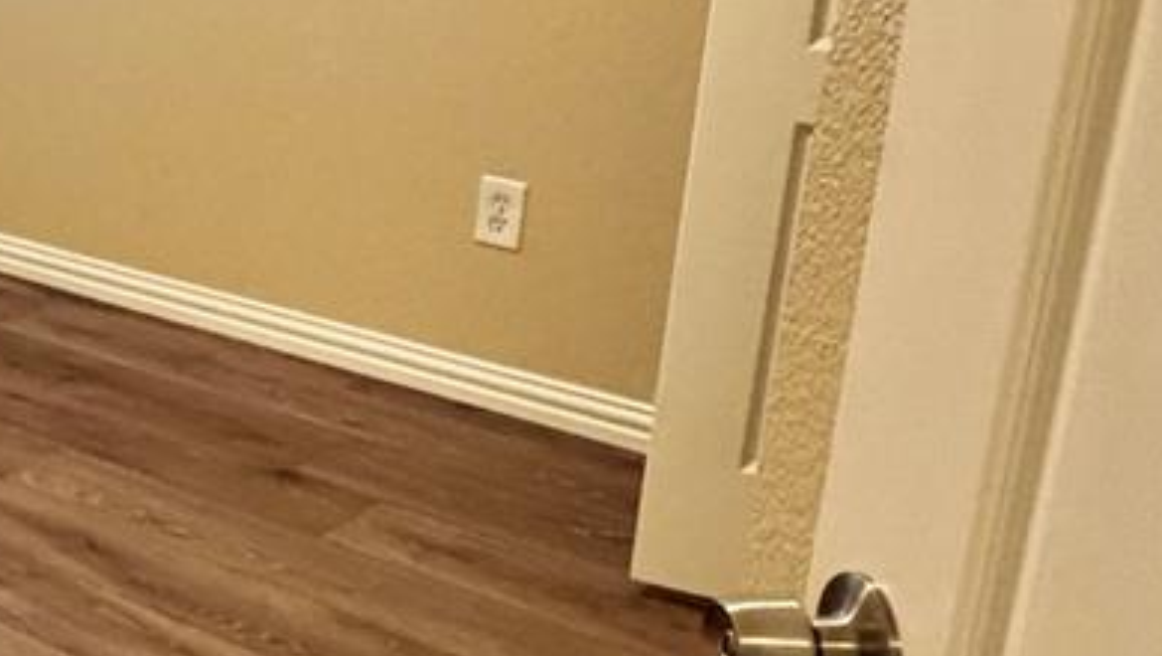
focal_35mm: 60
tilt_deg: -17.7
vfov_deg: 20.1
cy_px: 274
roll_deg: +3.0
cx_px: -426
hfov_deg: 27.7
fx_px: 1850
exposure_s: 1/60
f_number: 2.2
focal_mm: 2.22
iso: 400
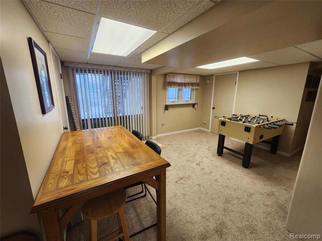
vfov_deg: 89.9
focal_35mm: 13
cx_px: 161
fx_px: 121
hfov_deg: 106.2
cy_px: 120
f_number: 2.2
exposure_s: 1/60
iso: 80
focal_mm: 2.2
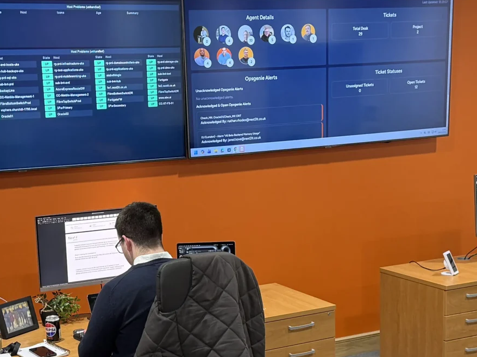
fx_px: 964
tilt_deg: -12.9
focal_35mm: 70
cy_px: 288
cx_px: 245
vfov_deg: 20.7
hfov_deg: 27.8
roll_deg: +1.7
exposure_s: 1/50
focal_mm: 6.76
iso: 125
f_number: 1.78
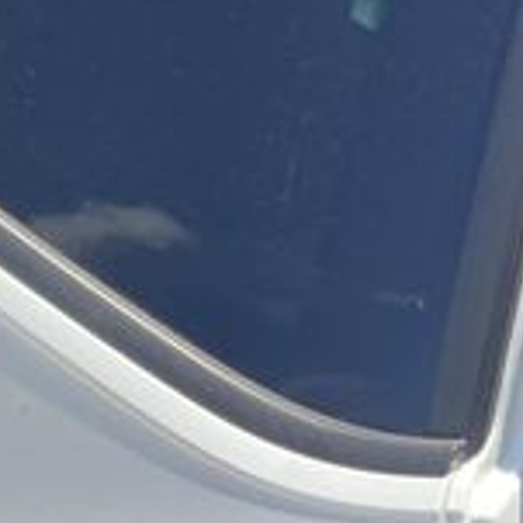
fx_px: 2325
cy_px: 630
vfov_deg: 12.5
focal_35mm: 136
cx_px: 1337
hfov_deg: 10.6
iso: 25
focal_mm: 3
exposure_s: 1/450
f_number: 1.8
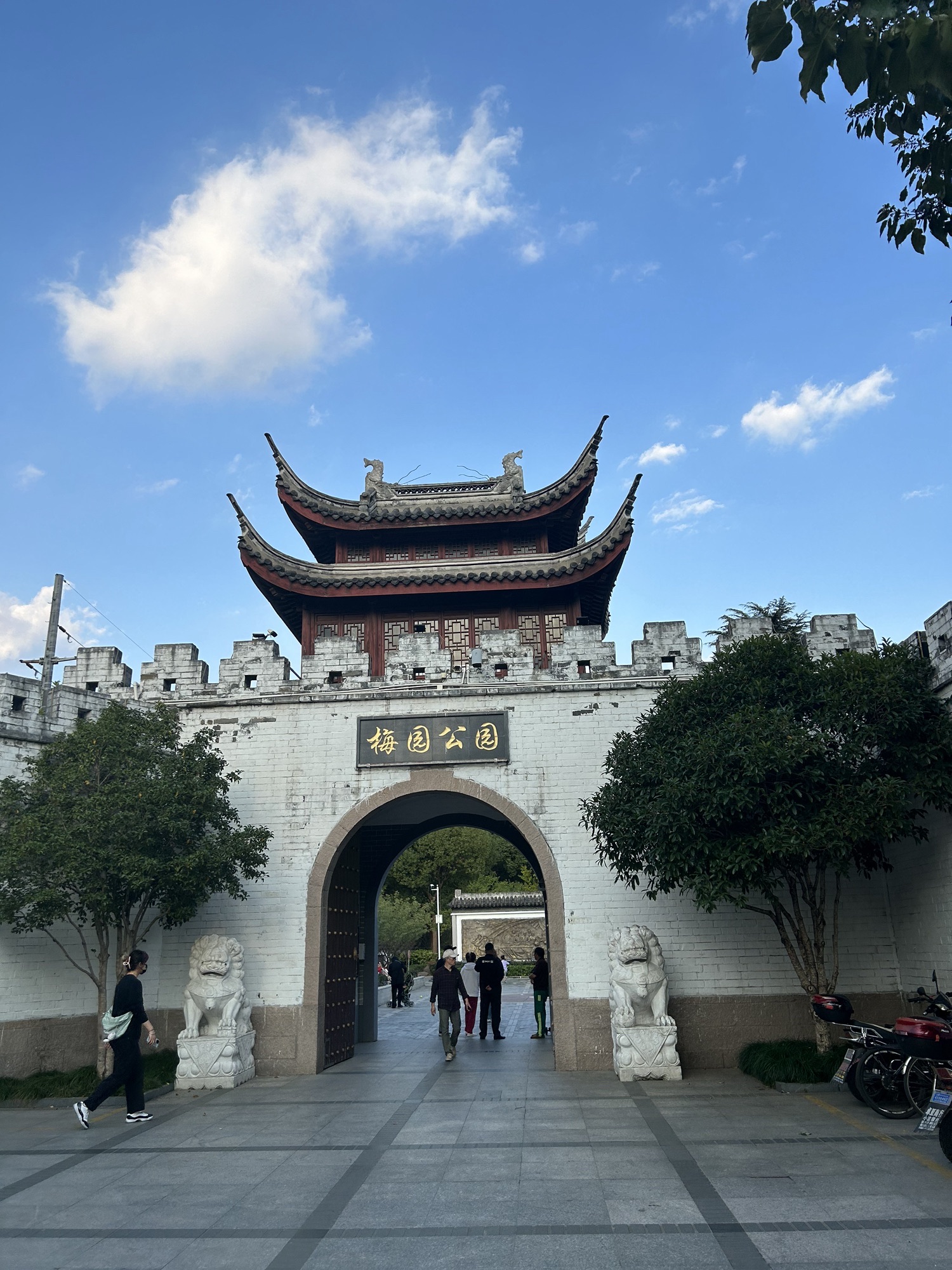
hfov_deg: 53.1
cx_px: 476
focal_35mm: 26
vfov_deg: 67.3
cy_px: 635
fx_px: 953
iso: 50
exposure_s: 1/1531
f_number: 1.5
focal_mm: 5.7
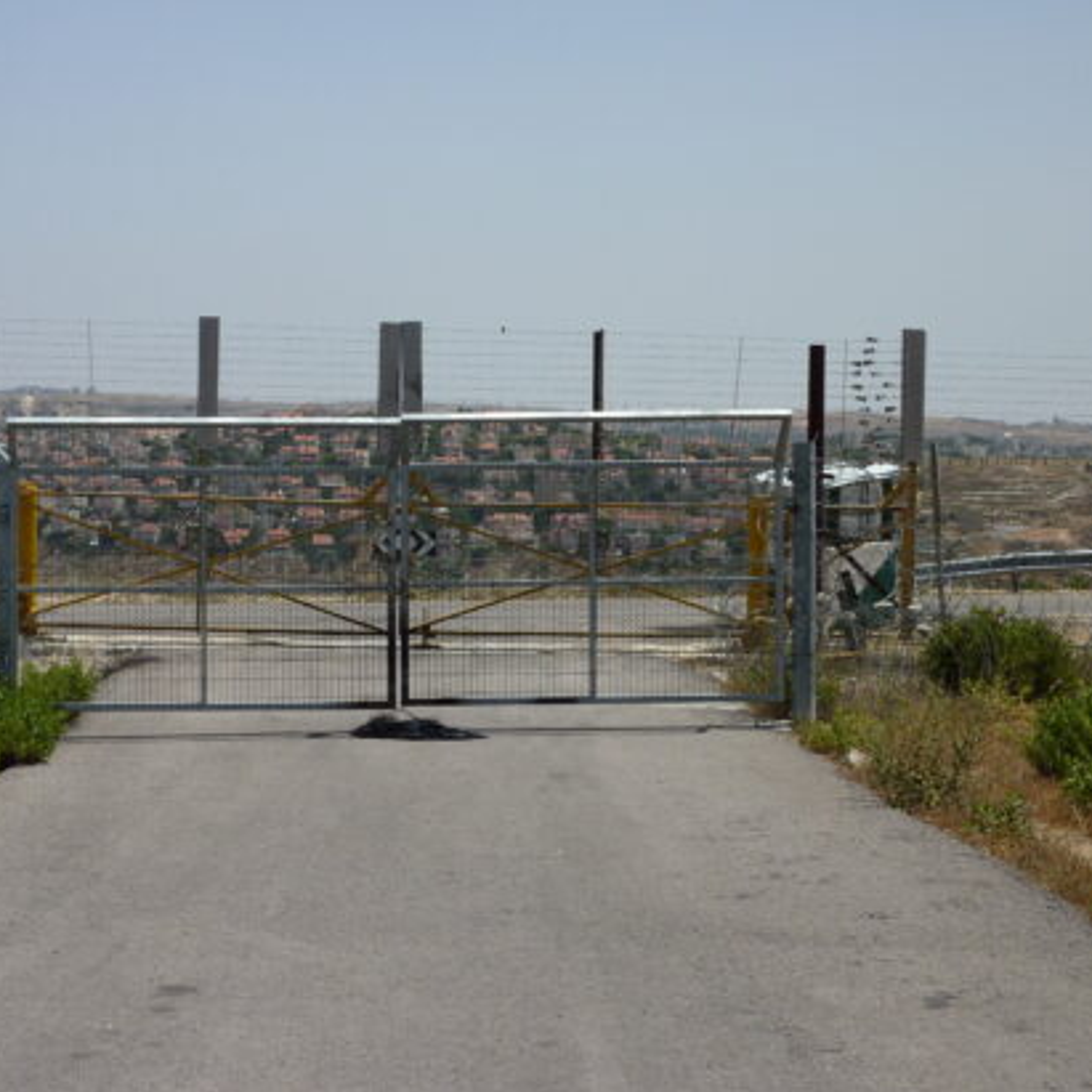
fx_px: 2677
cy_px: 549
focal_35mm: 75
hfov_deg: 23.0
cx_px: 379
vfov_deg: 23.1
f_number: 5.6
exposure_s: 1/640
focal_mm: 10.3
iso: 80
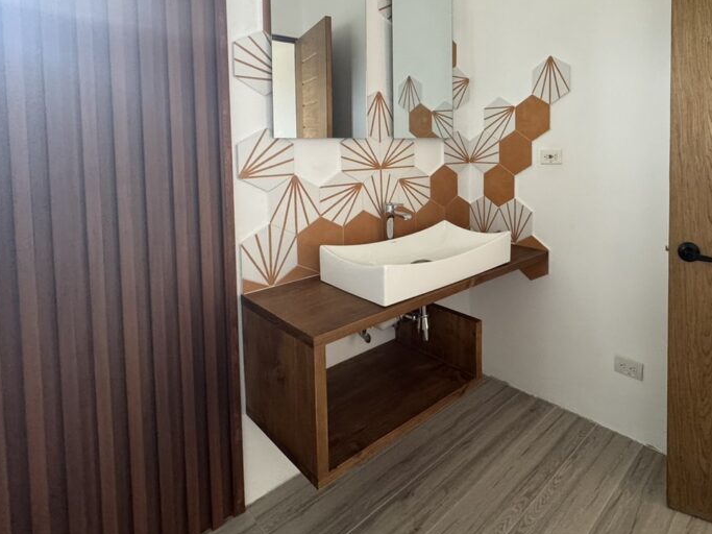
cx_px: 469
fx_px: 432
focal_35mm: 21
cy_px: 163
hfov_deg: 76.7
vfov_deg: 61.3
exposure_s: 1/60
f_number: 2.2
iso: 400
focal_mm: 2.22
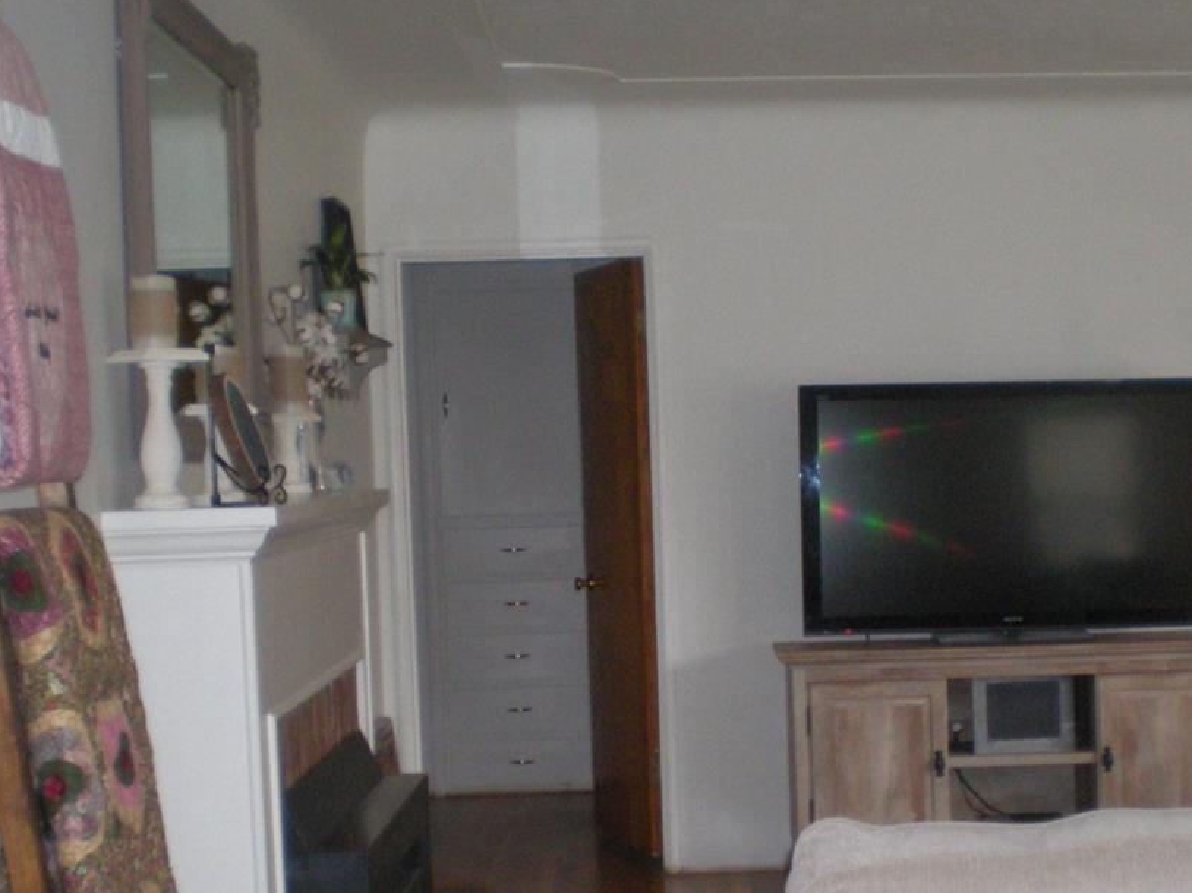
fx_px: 2410
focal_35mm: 70
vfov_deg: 20.9
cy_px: 650
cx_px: 833
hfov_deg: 27.5
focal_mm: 6.3
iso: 237
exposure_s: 1/60
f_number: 3.1
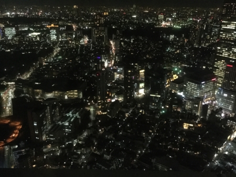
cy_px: 88
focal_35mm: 31
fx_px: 211
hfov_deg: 58.3
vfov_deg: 45.5
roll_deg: -1.1
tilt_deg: -21.7
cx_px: 118
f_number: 2.4
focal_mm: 3.3
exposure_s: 1/15
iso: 800
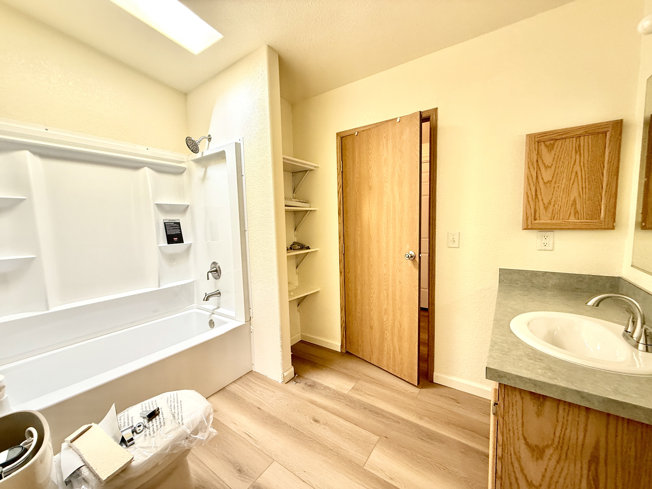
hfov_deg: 102.1
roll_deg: +1.8
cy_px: 244
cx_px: 326
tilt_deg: -5.0
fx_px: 264
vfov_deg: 85.7
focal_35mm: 14
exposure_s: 1/60
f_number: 2.2
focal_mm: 2.22
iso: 250
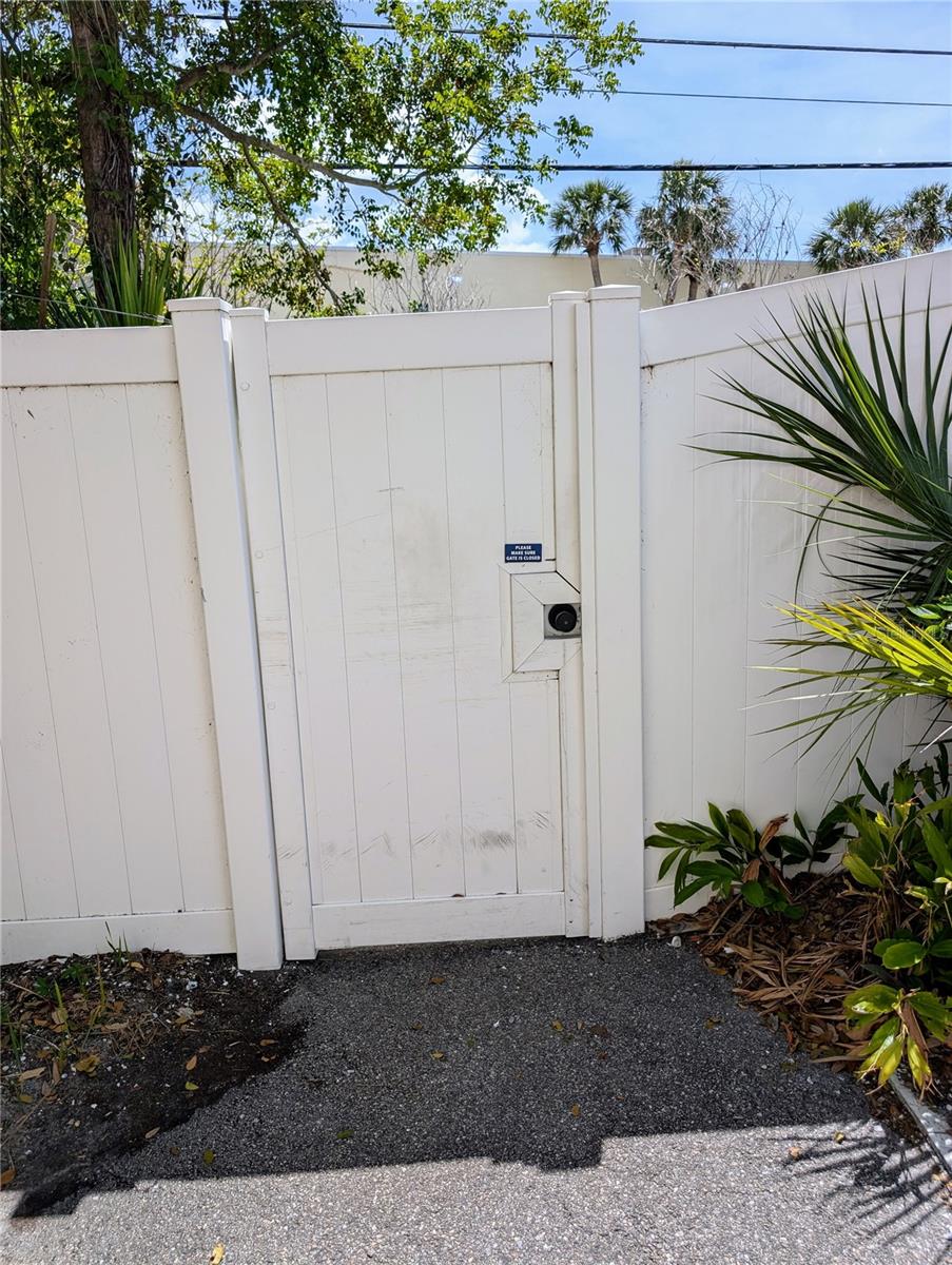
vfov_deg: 71.5
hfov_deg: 56.9
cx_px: 476
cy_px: 632
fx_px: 878
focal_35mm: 24
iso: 20
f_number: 1.68
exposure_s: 1/1167
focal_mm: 6.9
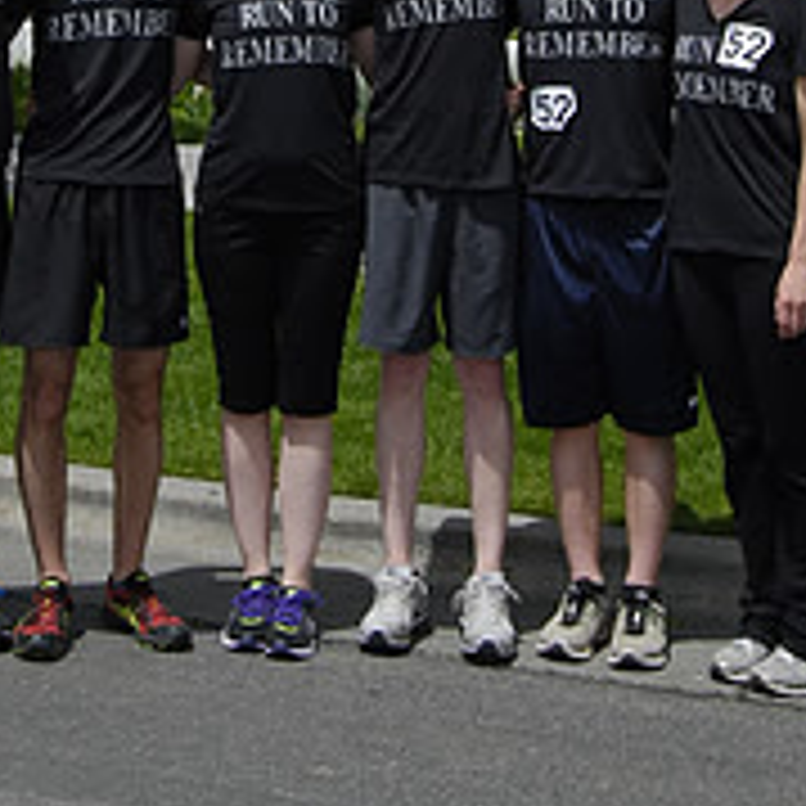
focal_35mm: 91
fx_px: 2397
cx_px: 203
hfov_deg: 19.0
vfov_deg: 17.5
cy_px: -347
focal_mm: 22
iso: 400
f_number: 10
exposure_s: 1/800
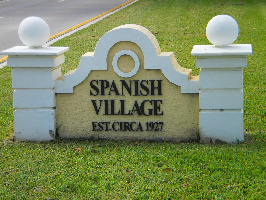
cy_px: 100
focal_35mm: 108
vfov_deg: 13.7
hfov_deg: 18.2
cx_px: 133
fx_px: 830
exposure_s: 1/200
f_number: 5.9
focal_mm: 18.9
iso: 100
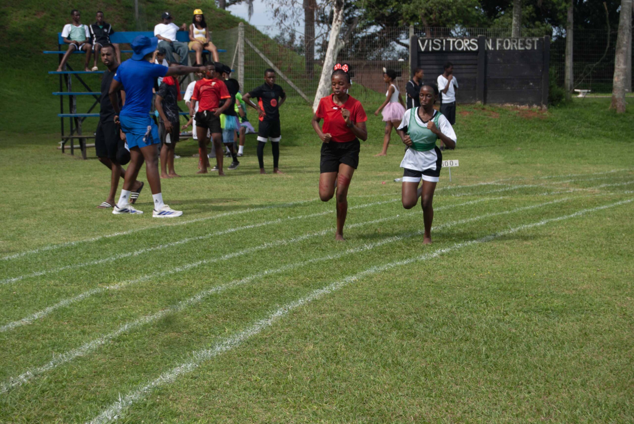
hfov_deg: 24.6
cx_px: 317
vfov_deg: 16.6
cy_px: 212
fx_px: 1455
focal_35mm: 82
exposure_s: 1/200
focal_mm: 55
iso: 100
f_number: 7.1
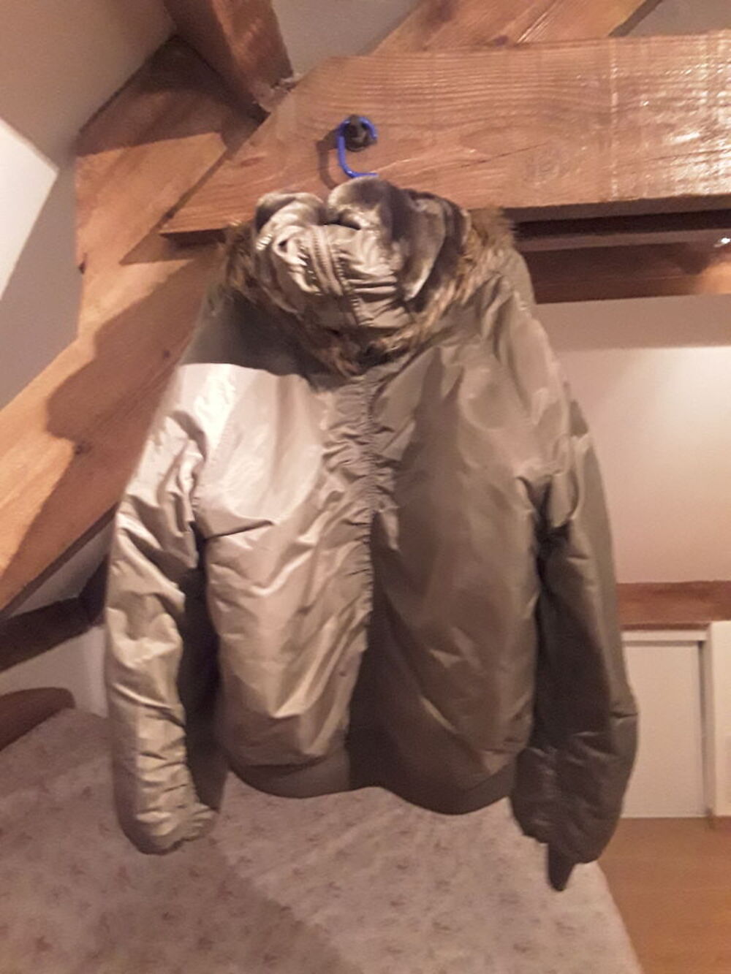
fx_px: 760
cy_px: 487
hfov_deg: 51.4
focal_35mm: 27
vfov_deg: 65.3
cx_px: 366
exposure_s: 1/17
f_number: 1.9
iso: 500
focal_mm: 2.91
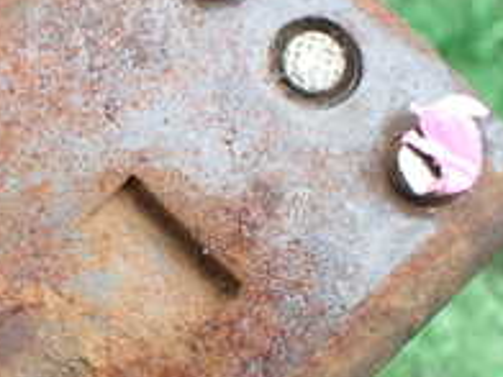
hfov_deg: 20.3
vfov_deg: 16.0
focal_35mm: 92
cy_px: 297
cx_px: -51
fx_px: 1337
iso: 160
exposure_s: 1/125
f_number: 2.3
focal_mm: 5.4
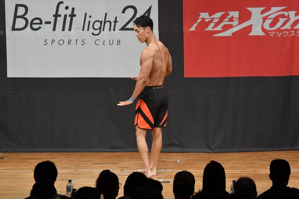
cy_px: 100
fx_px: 2117
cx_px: 150
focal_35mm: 255
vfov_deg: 5.4
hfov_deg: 8.1
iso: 6400
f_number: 5.6
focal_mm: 170
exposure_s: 1/400
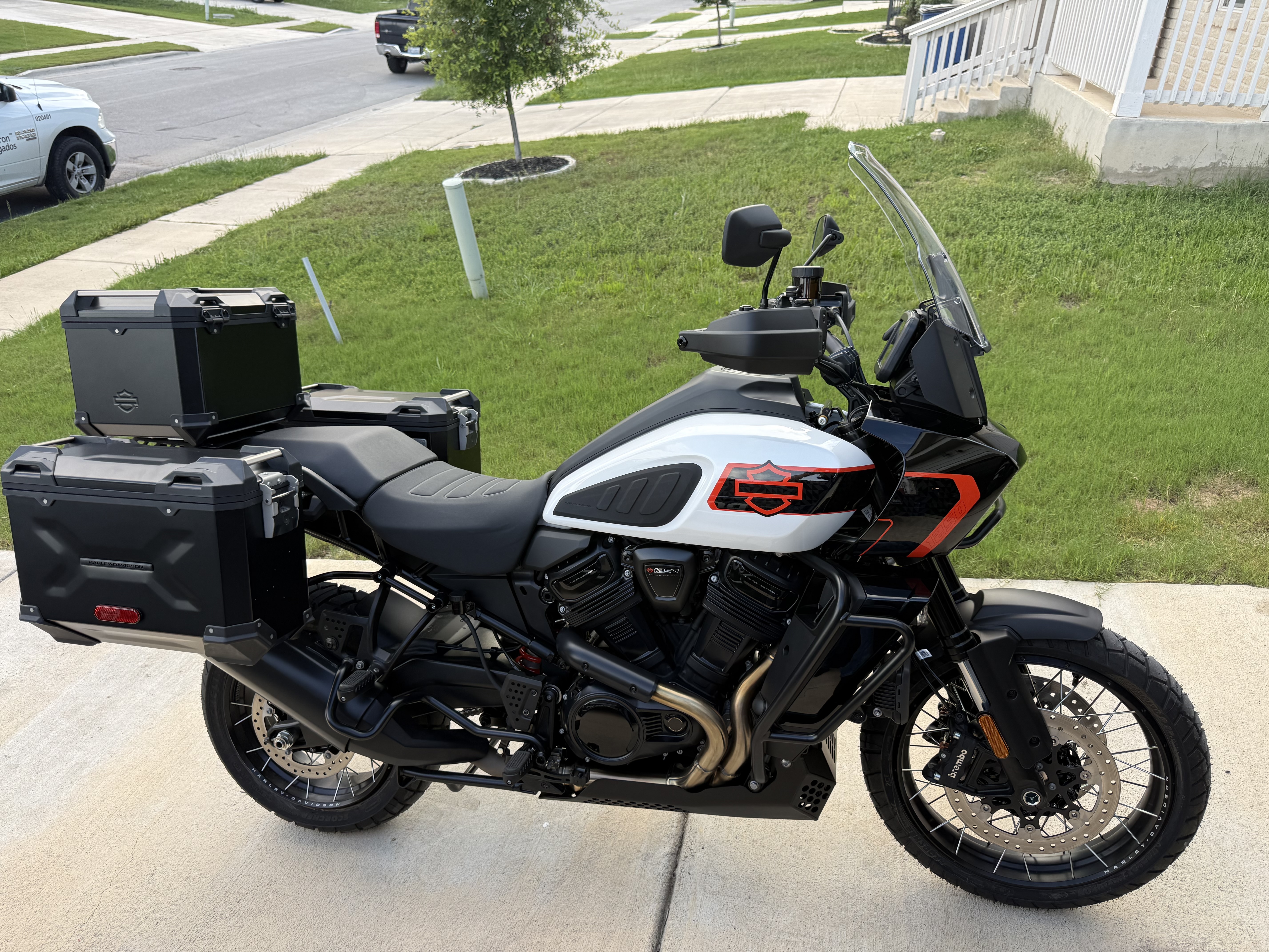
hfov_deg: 71.6
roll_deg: -1.5
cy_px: 476
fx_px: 880
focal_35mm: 24
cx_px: 634
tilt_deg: -29.5
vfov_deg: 56.8
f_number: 1.78
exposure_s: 1/230
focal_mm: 6.76
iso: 100
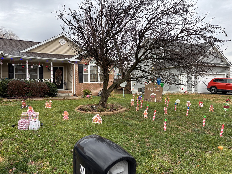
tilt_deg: -1.3
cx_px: 116
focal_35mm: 26
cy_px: 87
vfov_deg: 53.1
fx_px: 174
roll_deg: +0.2
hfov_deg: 67.3
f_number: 1.6
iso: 80
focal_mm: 5.96
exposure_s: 1/121
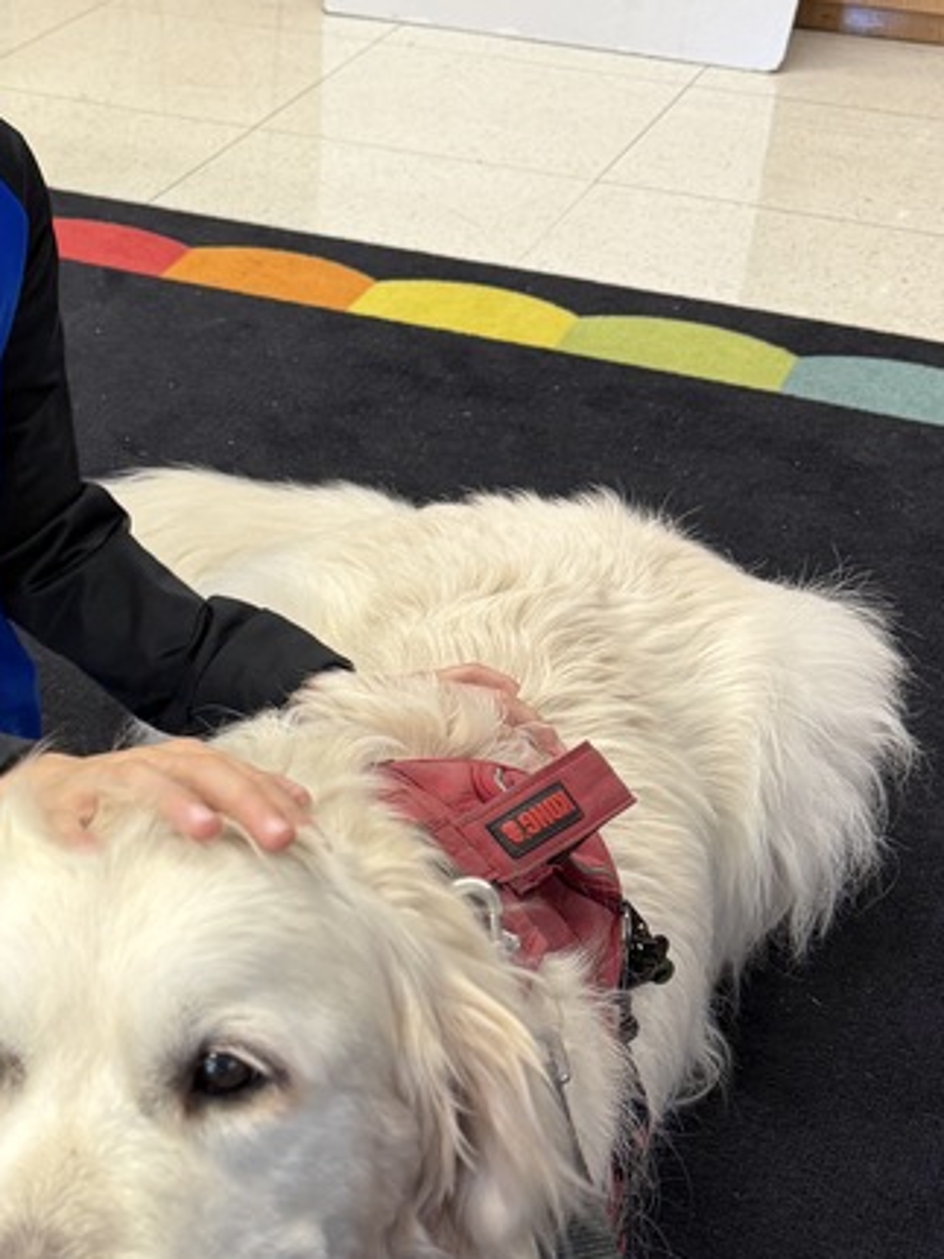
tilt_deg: -36.0
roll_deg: -0.1
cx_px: -76
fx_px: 2074
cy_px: 786
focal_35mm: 57
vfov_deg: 33.6
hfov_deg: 24.1
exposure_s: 1/120
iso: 200
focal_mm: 6.76
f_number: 1.78
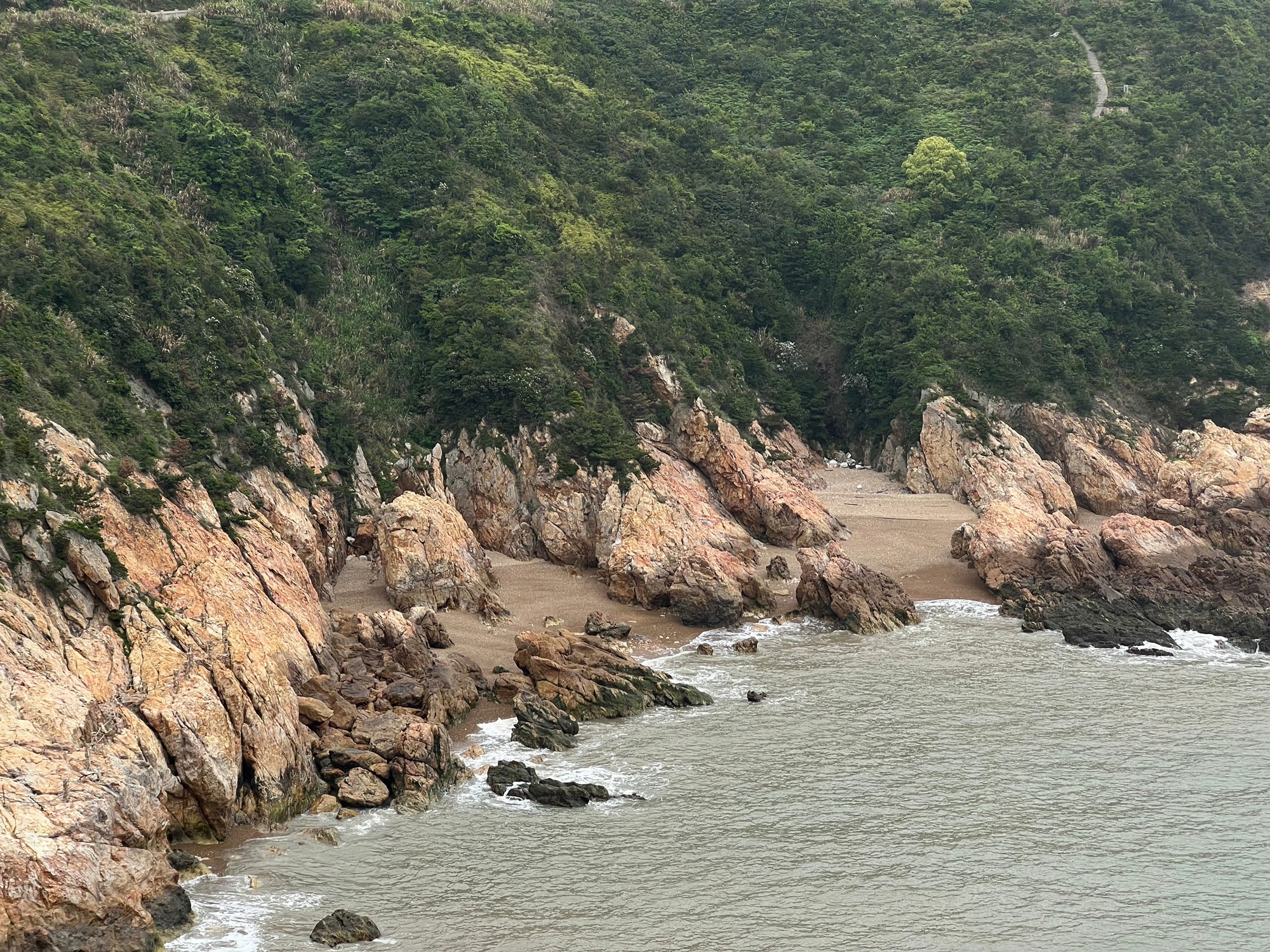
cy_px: 476
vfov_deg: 19.1
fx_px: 2825
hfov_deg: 25.3
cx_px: 635
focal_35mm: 77
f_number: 2.8
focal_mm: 9
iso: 32
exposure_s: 1/171
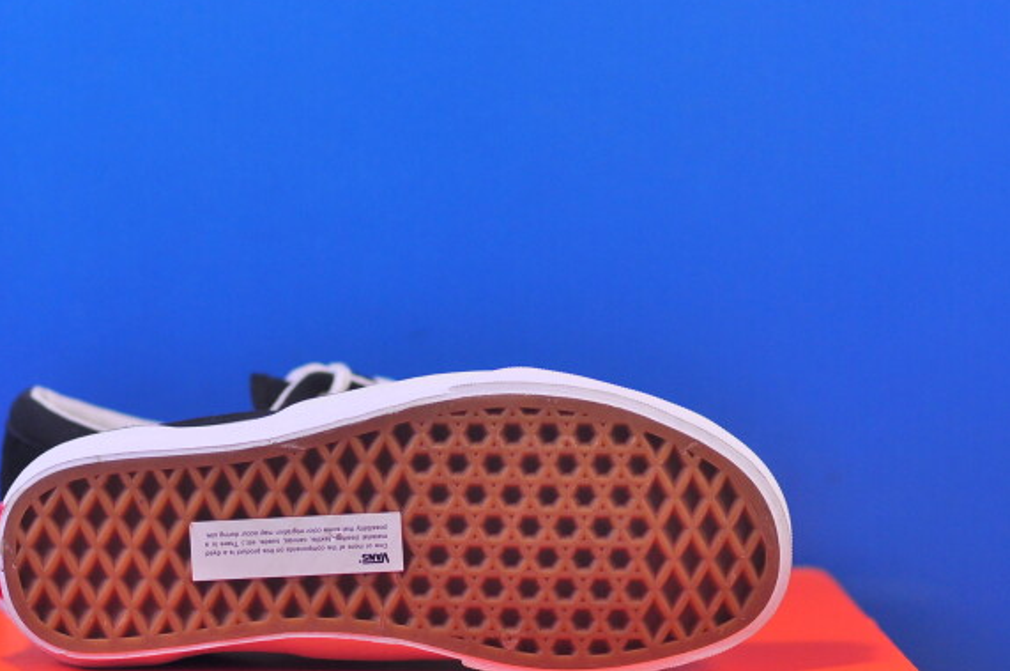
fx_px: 2942
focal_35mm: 105
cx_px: 352
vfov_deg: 13.0
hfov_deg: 19.4
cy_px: 320
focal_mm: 50
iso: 250
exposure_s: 1/320
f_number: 2.5
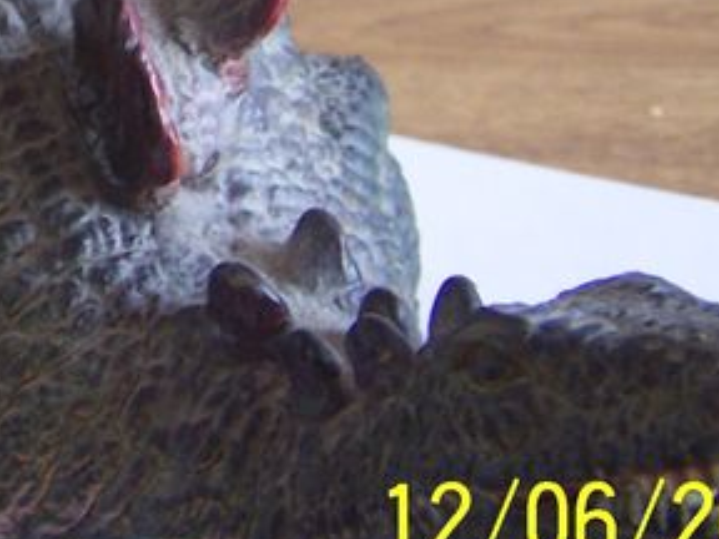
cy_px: -167
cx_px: -250
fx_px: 2742
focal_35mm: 132
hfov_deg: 14.3
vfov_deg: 11.0
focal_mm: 6.3
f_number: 2.8
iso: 140
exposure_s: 1/15
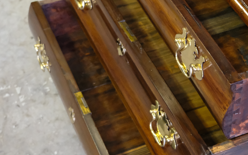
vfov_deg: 14.3
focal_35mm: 91
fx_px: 615
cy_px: 112
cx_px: 186
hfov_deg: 22.6
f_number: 3.2
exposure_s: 1/160
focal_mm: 27.7
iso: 6400
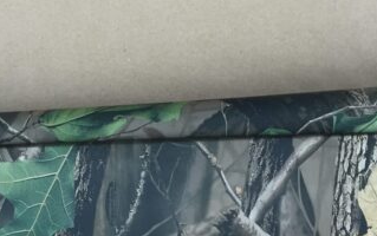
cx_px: 92
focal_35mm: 77
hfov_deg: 26.4
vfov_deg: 17.0
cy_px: 119
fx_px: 792
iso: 40
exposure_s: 1/30
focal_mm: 4.15
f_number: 2.2
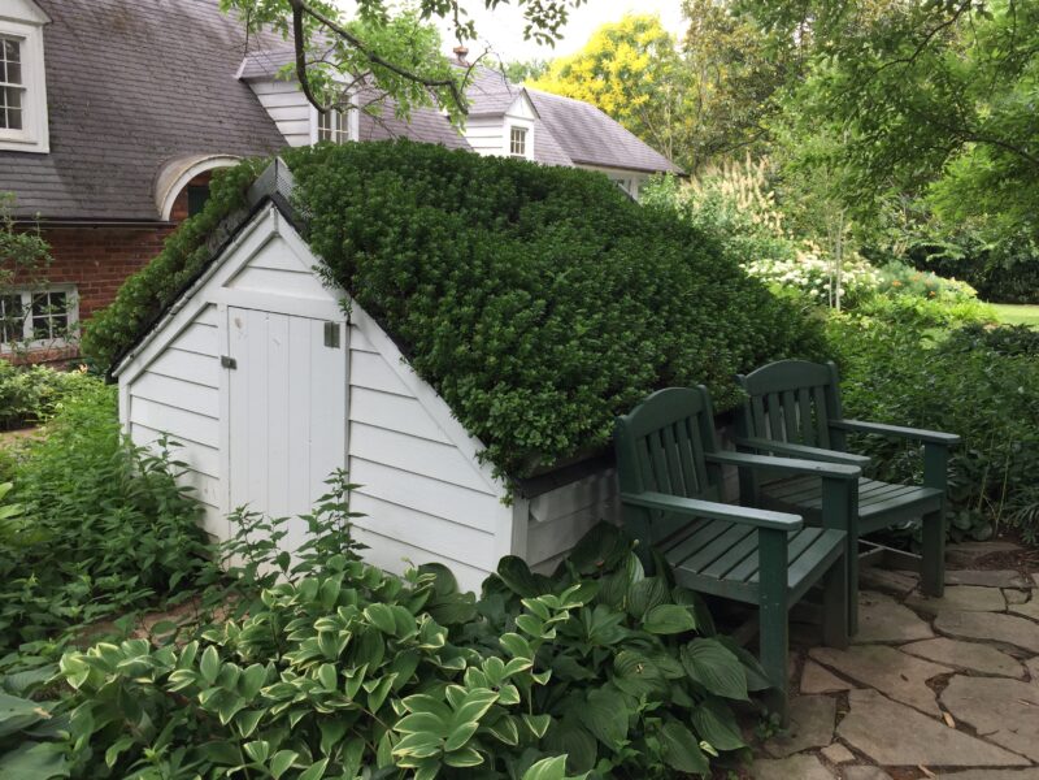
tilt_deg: -11.3
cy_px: 390
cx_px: 520
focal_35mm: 29
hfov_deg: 61.7
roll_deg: -3.5
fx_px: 870
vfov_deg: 48.2
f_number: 2.2
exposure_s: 1/286
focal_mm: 4.15
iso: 32
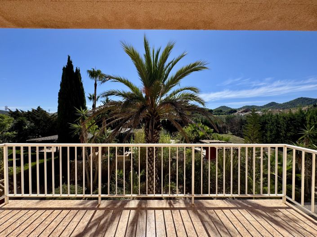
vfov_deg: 85.6
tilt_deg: -0.5
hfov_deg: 102.1
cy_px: 118
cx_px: 158
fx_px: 128
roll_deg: -0.1
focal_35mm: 14
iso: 50
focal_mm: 2.22
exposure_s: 1/1637
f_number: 2.2
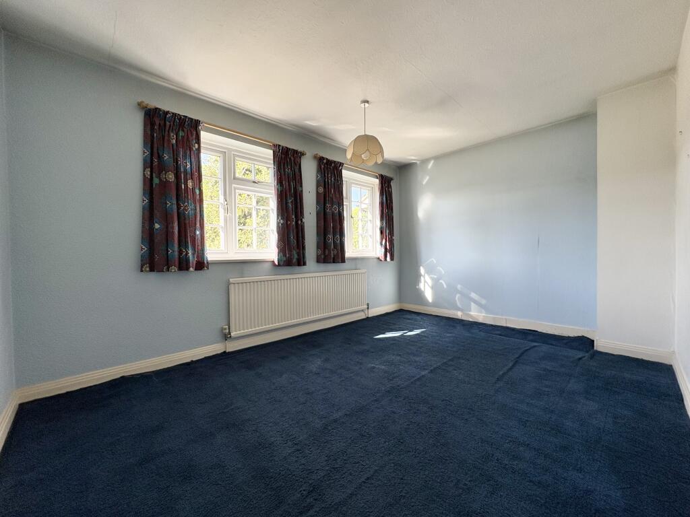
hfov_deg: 102.1
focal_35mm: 14
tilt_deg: -0.6
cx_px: 345
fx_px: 279
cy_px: 258
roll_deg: +1.3
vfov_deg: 85.7
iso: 100
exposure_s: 1/132
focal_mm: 2.22
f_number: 2.2
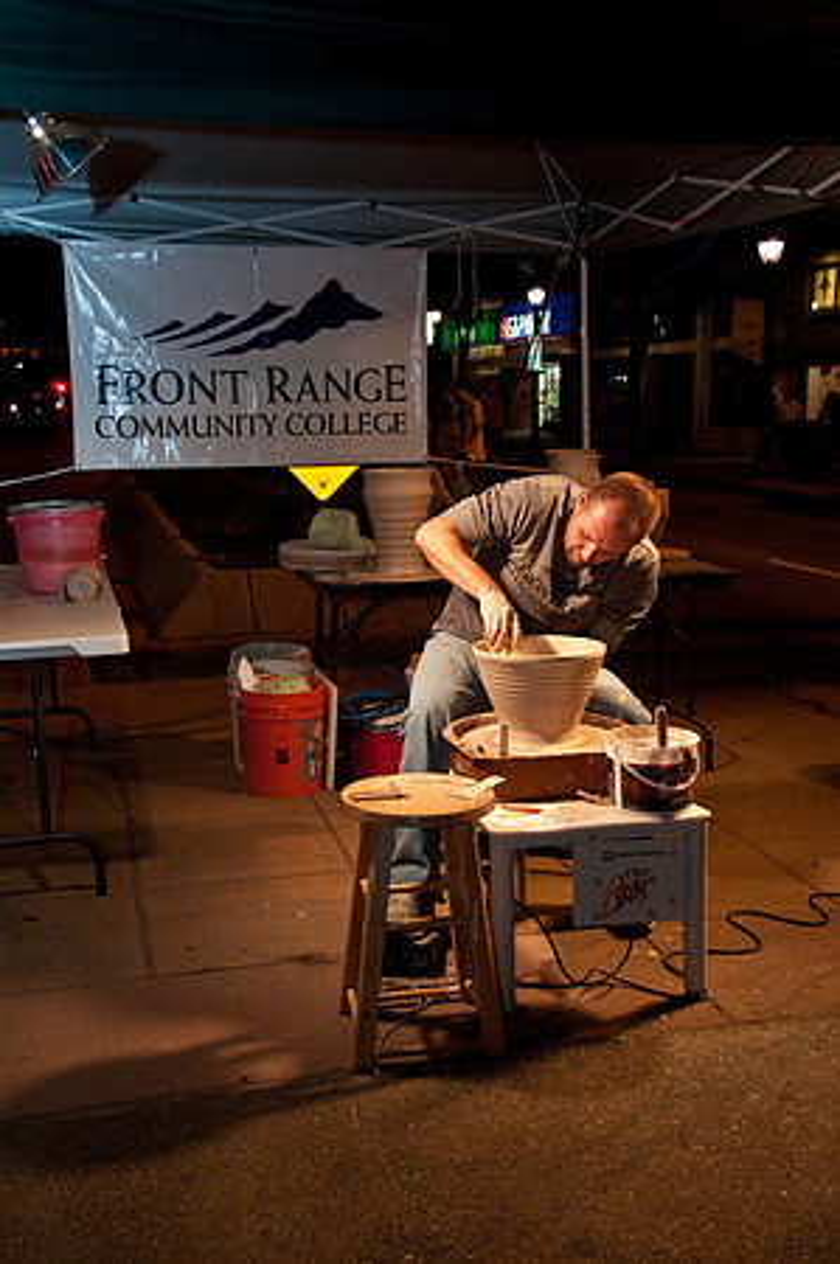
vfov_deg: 48.0
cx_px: 420
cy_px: 632
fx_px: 1421
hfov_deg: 32.9
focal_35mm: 40
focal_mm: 27
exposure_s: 1/30
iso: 1250
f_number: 6.3
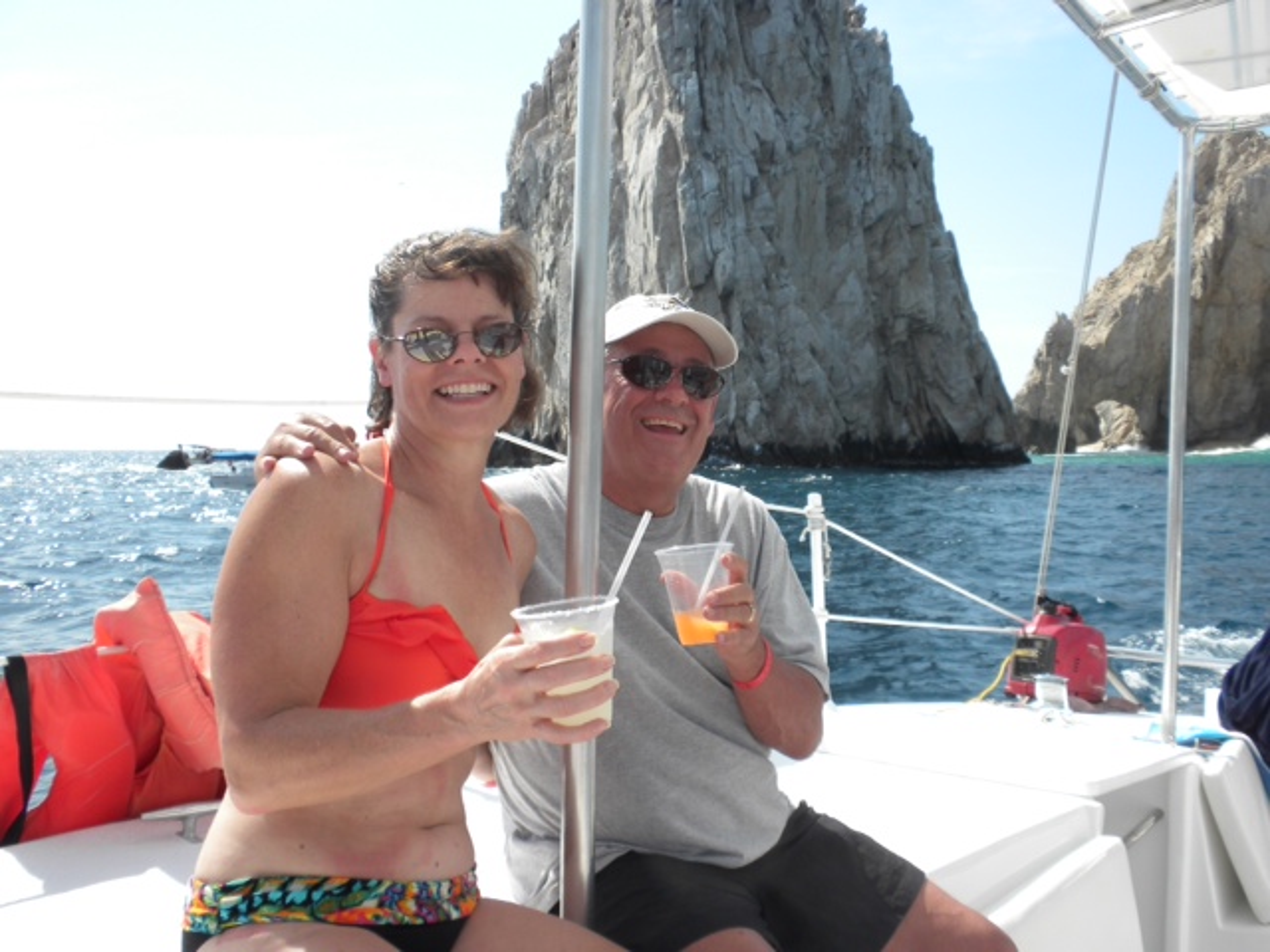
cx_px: 635
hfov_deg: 50.1
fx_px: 1357
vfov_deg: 38.7
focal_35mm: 37
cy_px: 476
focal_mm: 6.6
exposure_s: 1/96.3
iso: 64
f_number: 10
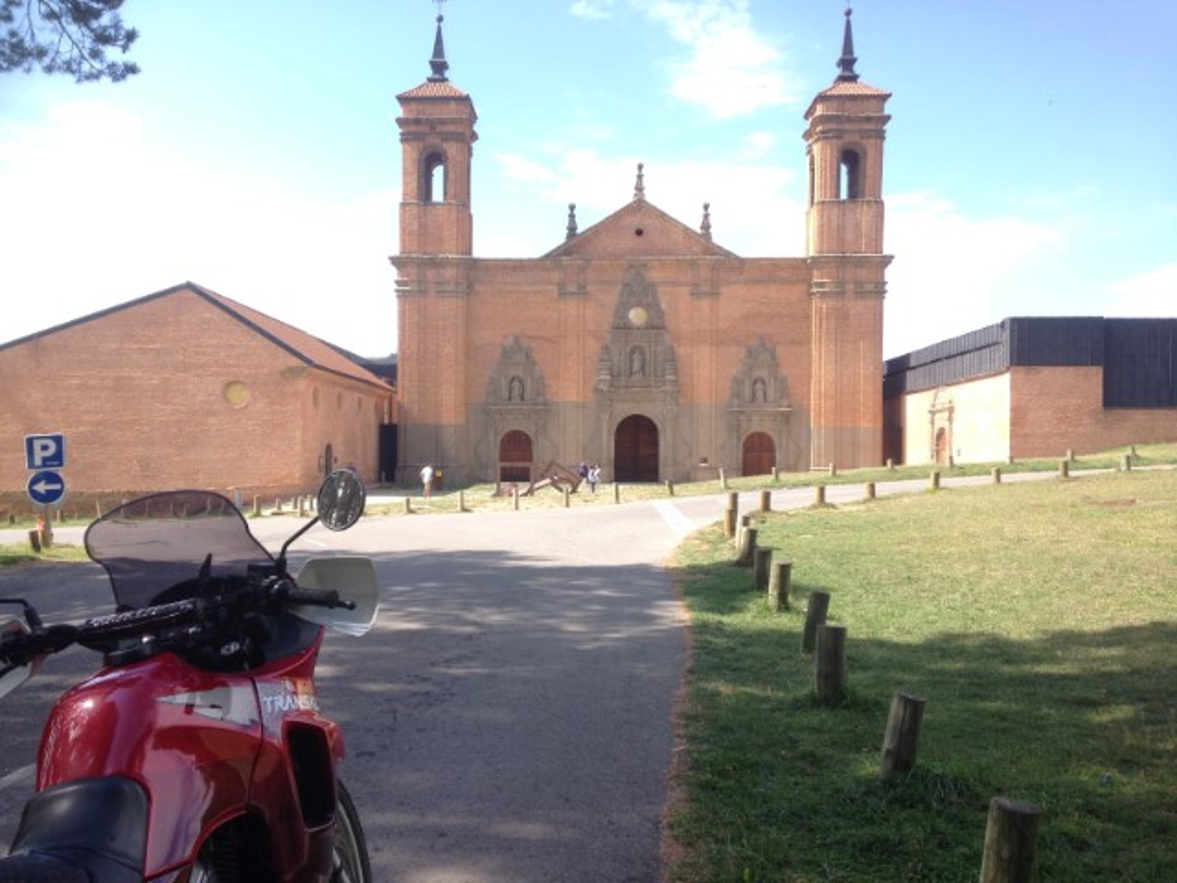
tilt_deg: +1.5
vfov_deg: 42.9
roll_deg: -2.4
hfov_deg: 55.4
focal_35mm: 33
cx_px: 588
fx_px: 1122
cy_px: 442
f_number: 2.4
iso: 50
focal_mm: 4.12
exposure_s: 1/542
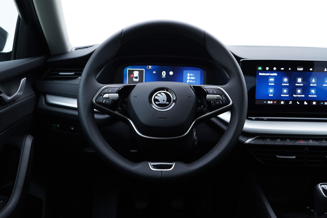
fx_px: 327
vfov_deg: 36.9
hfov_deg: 53.1
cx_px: 164
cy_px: 109
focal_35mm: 36
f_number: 2.8
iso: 160
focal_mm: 24
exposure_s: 1/40
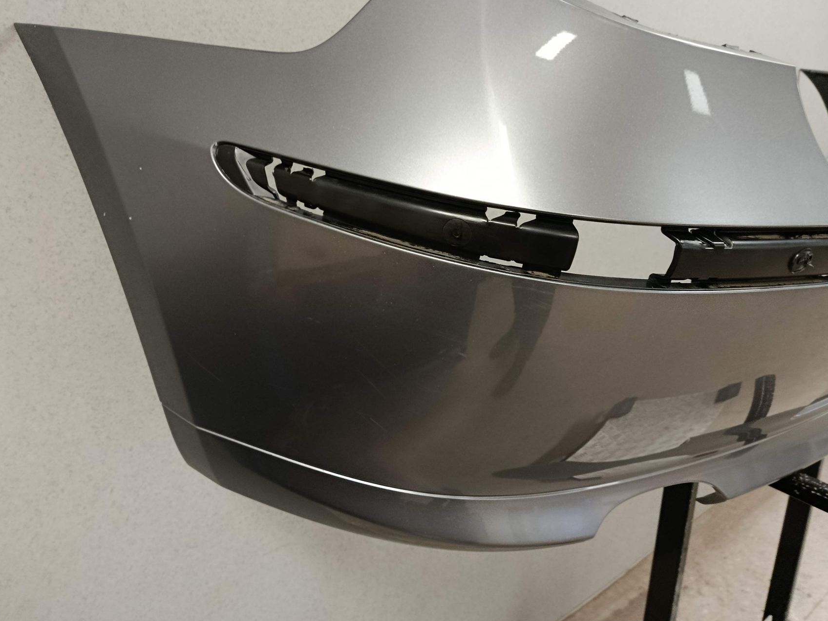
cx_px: 418
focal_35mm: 29
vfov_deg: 48.0
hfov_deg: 61.7
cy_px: 257
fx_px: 694
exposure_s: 1/25
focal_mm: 5.24
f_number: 1.7
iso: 1403
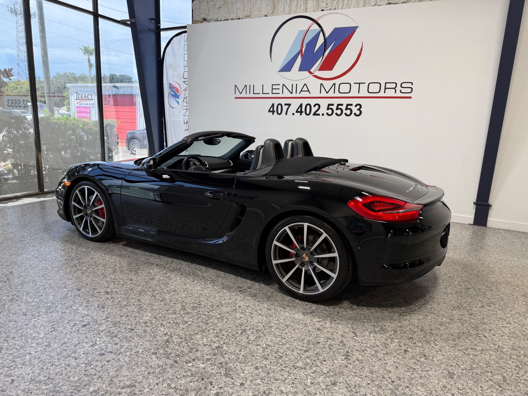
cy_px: 198
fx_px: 366
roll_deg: -2.3
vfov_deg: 56.8
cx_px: 264
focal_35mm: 24
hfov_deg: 71.6
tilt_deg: -11.2
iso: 50
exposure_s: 1/120
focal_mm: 6.76
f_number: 1.78
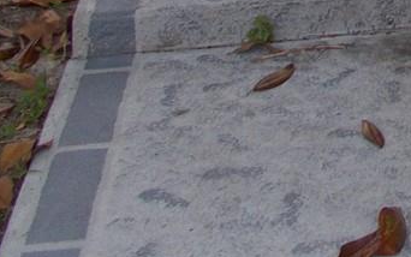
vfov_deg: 9.0
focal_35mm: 129
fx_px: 1445
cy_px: -402
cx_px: 761
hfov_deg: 14.2
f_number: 3.2
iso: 80
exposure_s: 1/400
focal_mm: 4.6
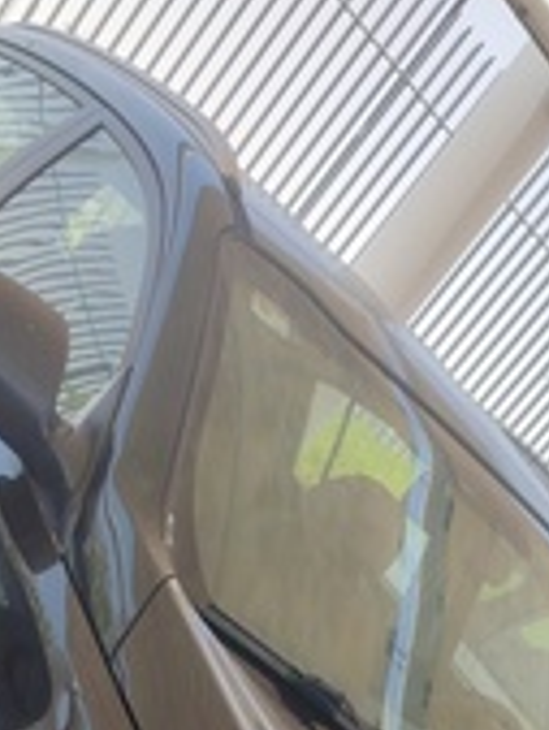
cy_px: 965
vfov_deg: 25.4
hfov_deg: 22.5
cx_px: 158
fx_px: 1373
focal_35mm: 65
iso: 100
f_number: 1.75
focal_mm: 5.25
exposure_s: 1/587
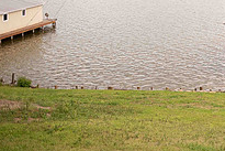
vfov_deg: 19.0
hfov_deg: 24.7
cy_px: -26
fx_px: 425
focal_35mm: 68
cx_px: 312
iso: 125
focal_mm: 24
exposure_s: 1/1600
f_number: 2.5
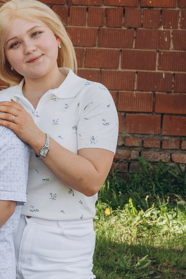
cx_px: -24
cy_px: 172
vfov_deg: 11.9
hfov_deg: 7.9
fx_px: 1341
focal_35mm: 173
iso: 500
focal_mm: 36
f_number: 6.3
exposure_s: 1/250
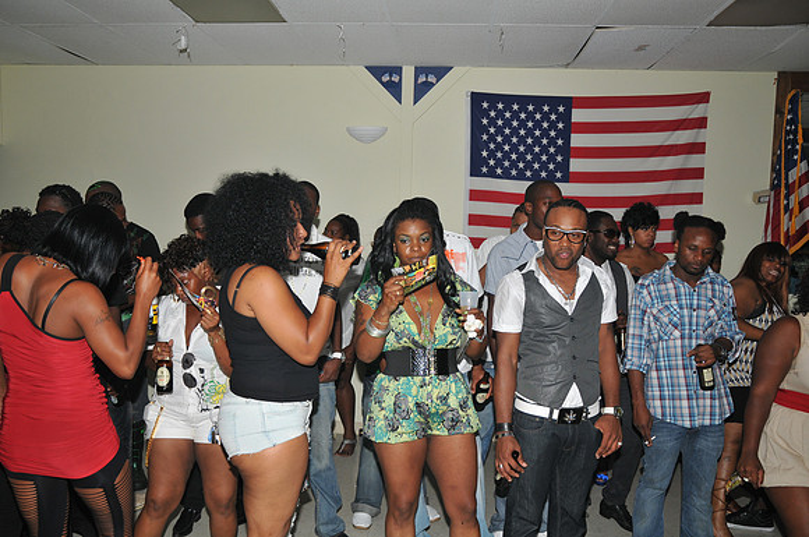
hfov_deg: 62.0
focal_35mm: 30
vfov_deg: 43.5
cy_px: 268
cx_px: 404
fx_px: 673
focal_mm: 20
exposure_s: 1/250
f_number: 5
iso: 320
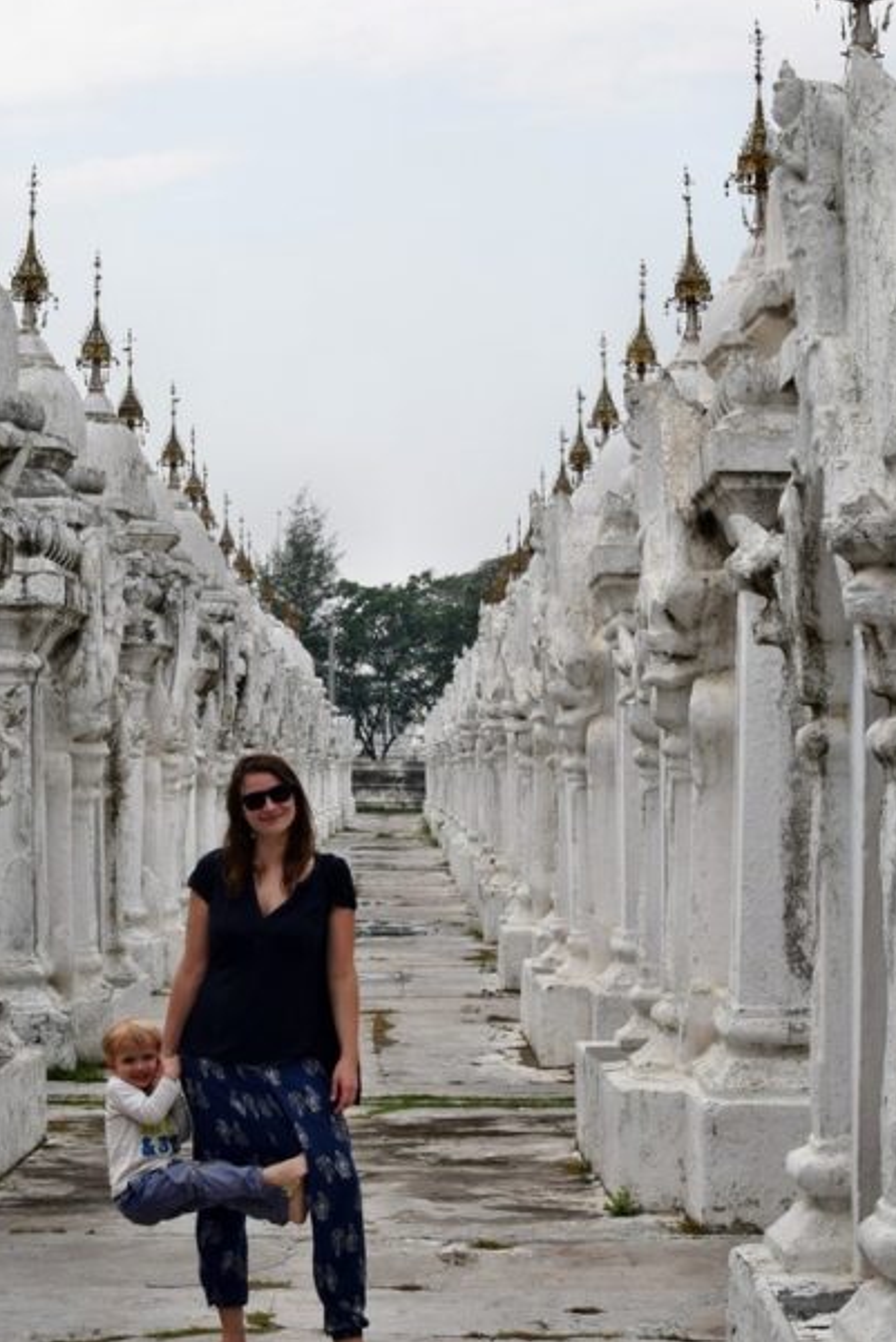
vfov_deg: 24.2
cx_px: 246
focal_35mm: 84
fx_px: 3126
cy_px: 827
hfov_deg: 16.2
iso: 200
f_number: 10
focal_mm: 35
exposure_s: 1/400
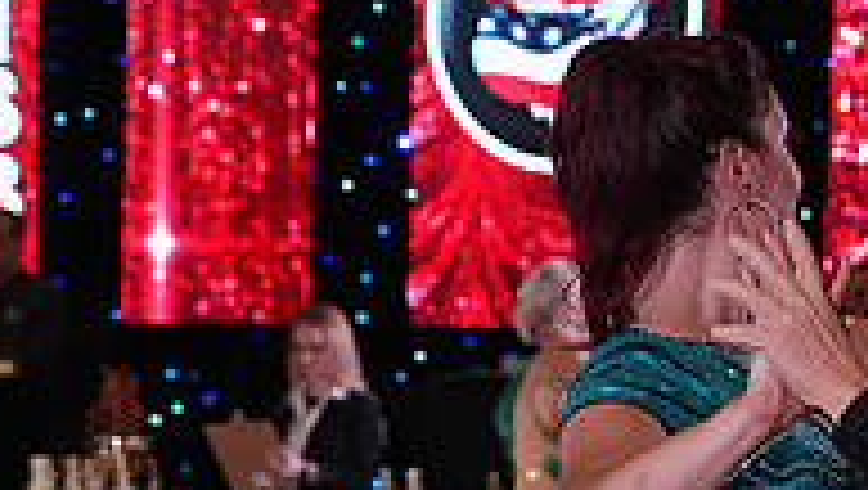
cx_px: 632
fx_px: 5068
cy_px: 841
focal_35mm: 220
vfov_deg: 5.5
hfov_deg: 9.8
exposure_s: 1/250
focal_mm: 70
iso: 3200
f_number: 5.6
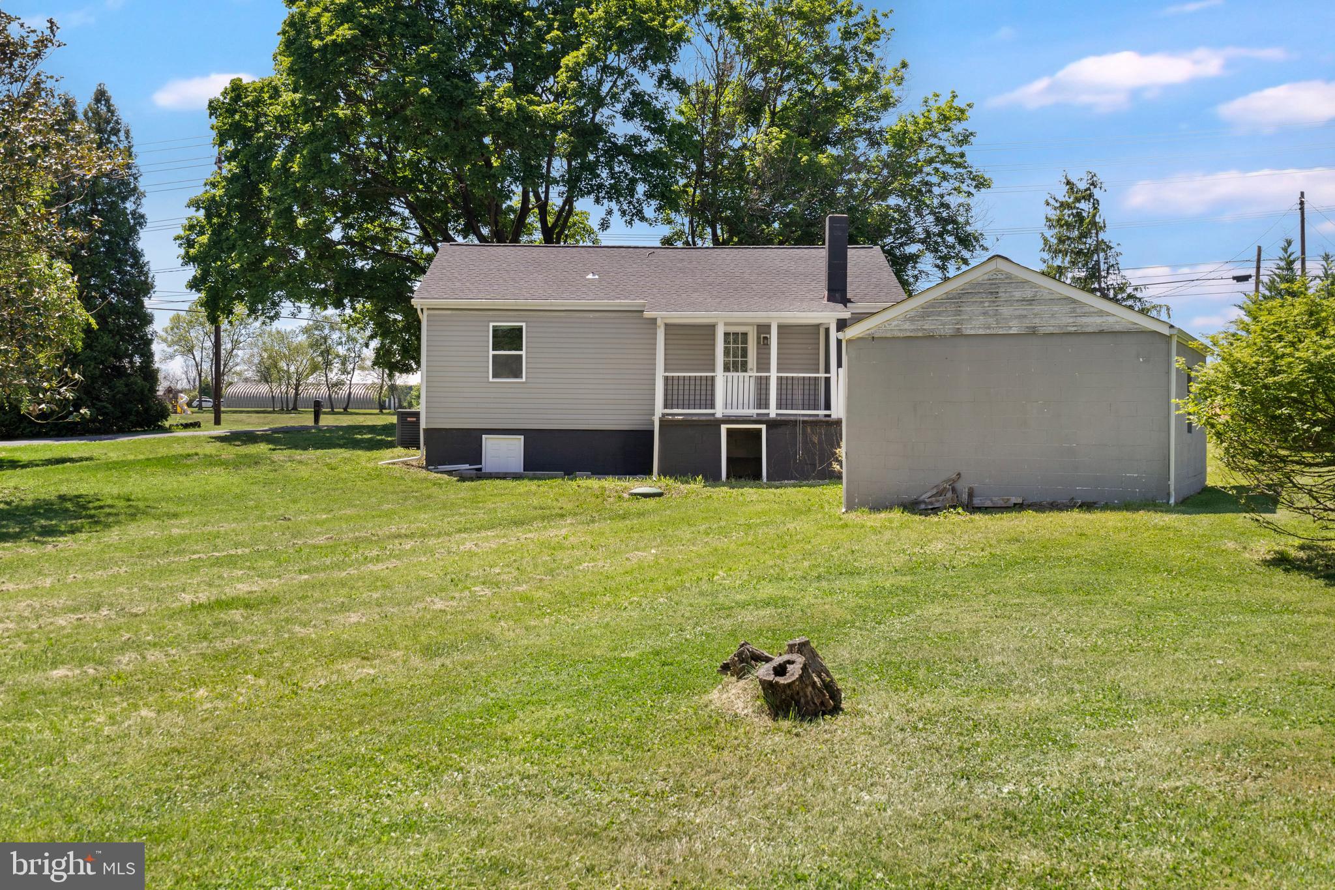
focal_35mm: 35
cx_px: 668
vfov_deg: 37.8
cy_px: 445
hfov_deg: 54.4
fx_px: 1298
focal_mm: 35
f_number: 8
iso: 640
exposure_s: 1/400
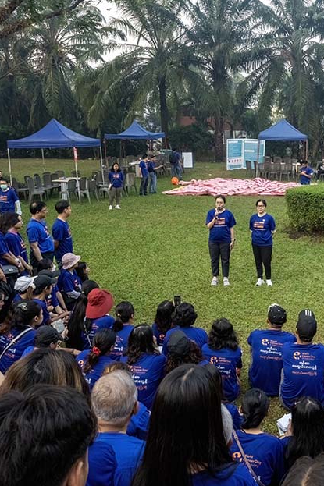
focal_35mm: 37
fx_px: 500
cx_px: 271
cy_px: 243
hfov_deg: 34.5
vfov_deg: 51.9
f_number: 8
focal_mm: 24
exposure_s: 1/200
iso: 4000
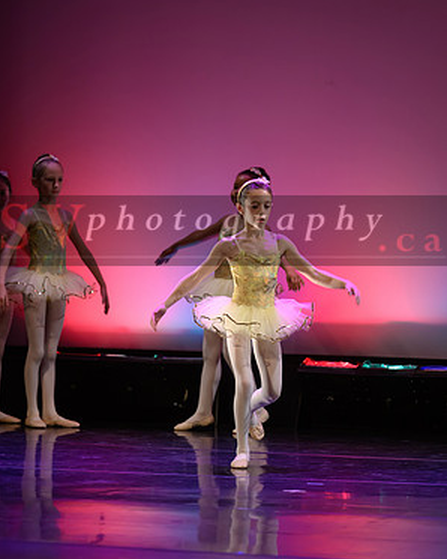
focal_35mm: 227
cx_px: 224
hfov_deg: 6.8
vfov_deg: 8.5
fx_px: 3751
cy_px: 225
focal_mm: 200
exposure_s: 1/250
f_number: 2.8
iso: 1600
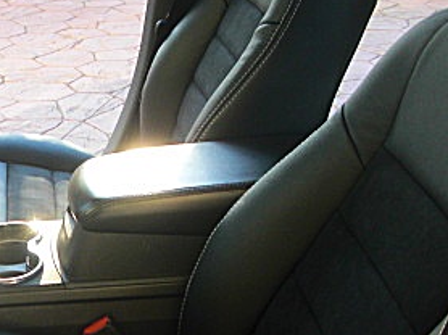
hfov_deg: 22.4
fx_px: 1073
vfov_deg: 17.6
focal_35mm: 83
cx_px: -29
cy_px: 274
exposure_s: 1/100
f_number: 2.8
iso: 100
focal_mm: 6.3
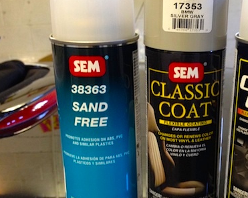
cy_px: 104
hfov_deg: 31.4
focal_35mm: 59
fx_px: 433
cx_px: 185
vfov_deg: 25.8
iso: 125
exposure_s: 1/20
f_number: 2.4
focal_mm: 4.28
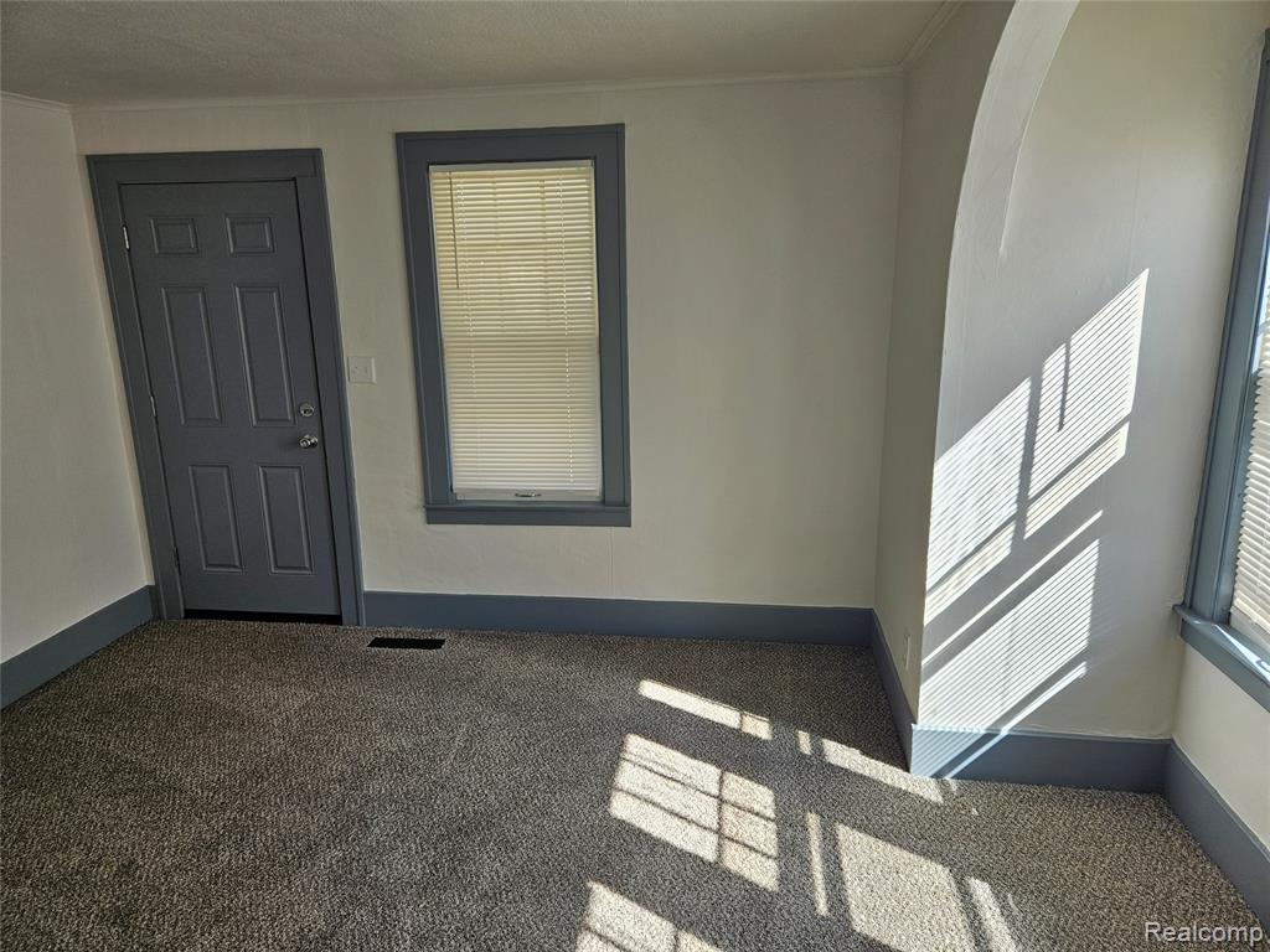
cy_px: 476
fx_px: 844
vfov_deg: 58.9
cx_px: 635
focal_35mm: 23
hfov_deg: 73.9
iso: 40
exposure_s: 1/214
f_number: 1.8
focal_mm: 5.4
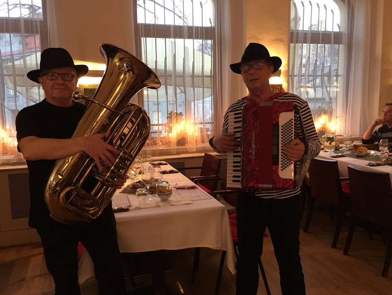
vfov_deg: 46.8
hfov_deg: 59.9
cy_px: 149
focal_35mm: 30
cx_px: 197
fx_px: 340
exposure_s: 1/10
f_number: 2.2
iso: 125
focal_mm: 4.15
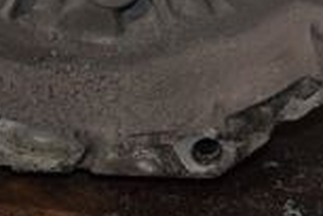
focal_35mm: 213
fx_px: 1911
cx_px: 17
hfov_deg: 9.6
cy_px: -203
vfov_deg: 6.3
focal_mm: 34
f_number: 5
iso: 800
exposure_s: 1/60
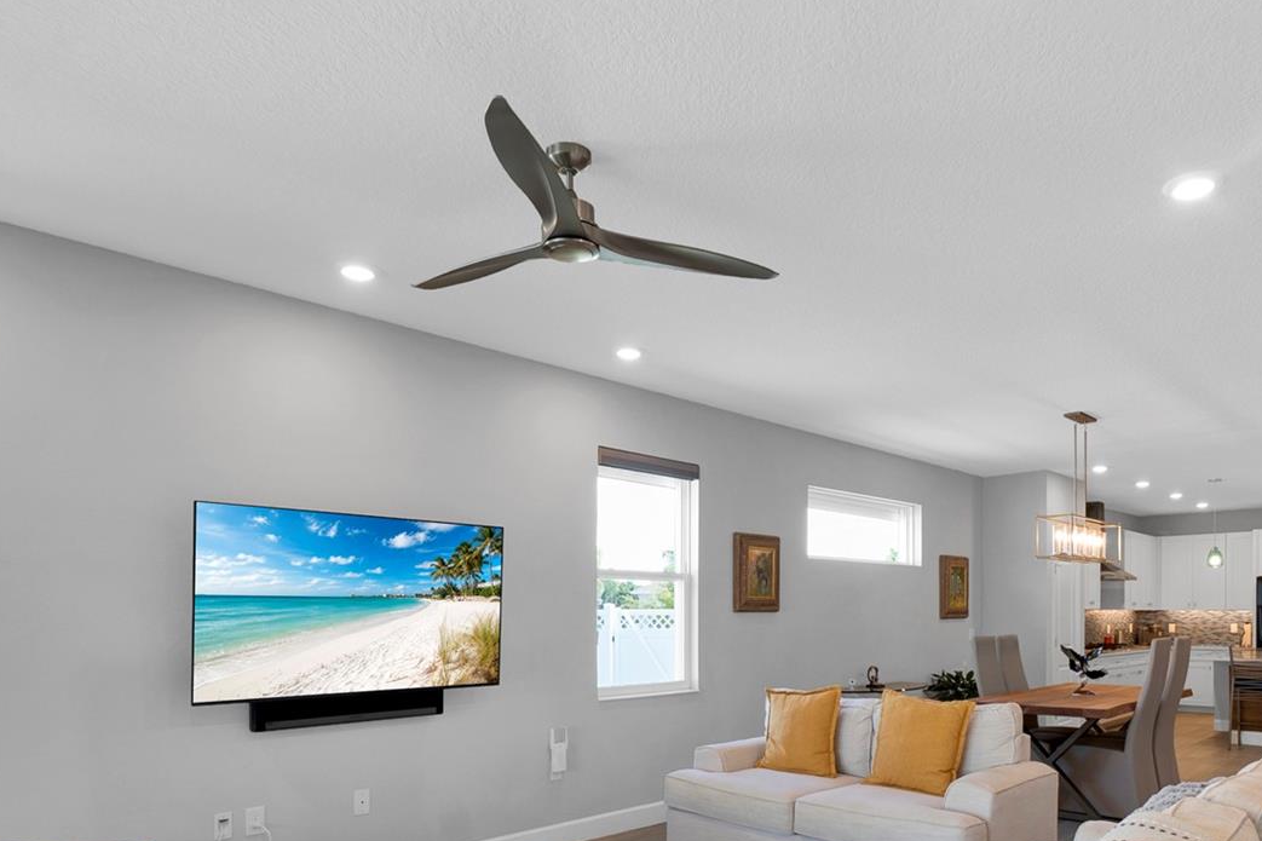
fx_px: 806
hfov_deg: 75.5
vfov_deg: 52.7
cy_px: 629
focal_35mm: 23
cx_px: 737
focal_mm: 10
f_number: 8
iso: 100
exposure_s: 1/8
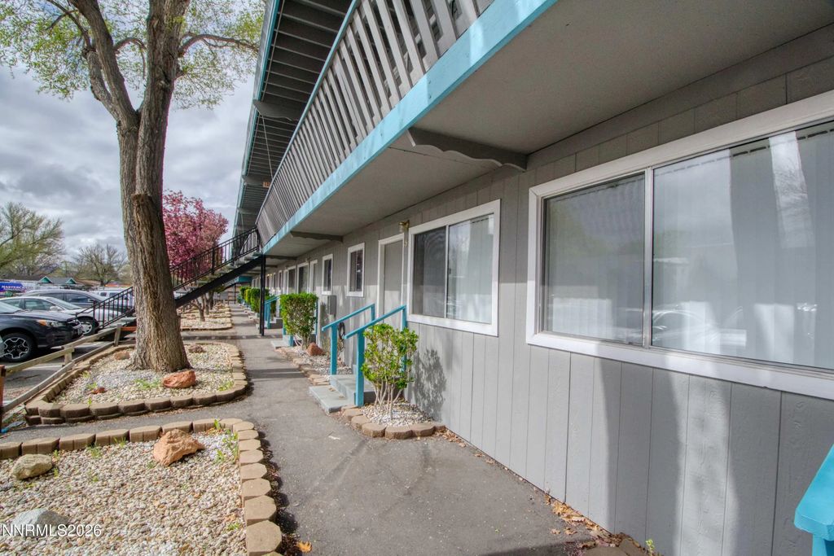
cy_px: 278
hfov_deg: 100.4
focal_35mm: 15
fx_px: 348
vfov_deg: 77.3
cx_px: 417
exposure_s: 1/400
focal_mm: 10
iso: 400
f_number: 11
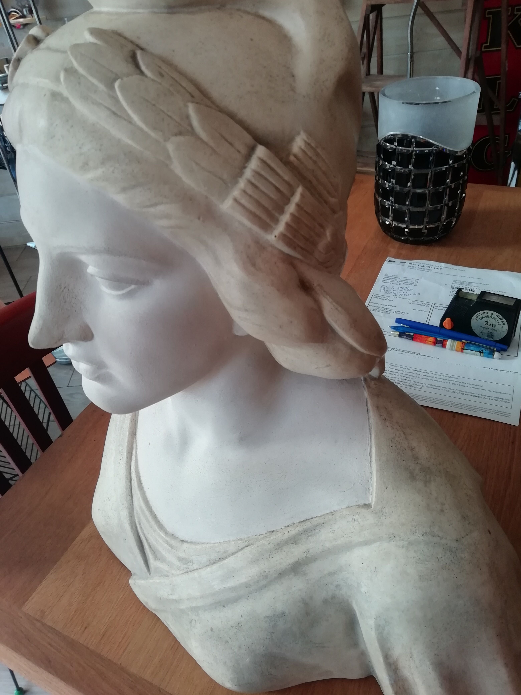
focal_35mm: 26
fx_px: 522
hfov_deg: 53.1
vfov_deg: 67.3
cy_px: 348
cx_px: 260
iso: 80
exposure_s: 1/33.3
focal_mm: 3.46
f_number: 2.2
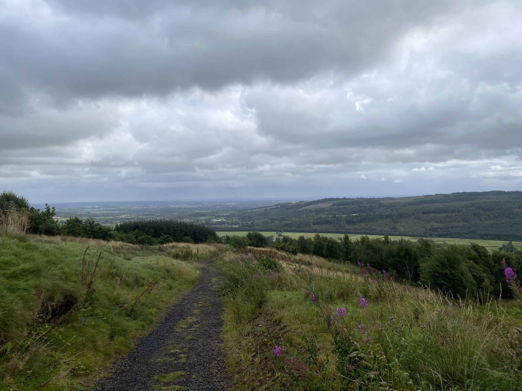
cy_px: 196
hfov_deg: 67.3
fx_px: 392
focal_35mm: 26
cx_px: 261
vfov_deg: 53.1
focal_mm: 4.25
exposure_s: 1/3610
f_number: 1.8
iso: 32
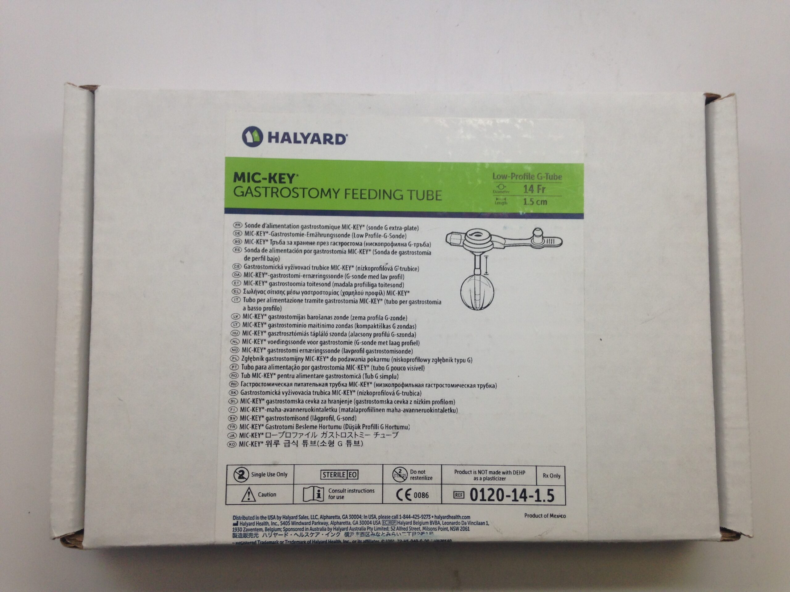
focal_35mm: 33
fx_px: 753
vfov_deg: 42.9
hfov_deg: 55.4
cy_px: 296
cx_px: 395
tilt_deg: -85.8
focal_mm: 4.12
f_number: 2.4
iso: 50
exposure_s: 1/60
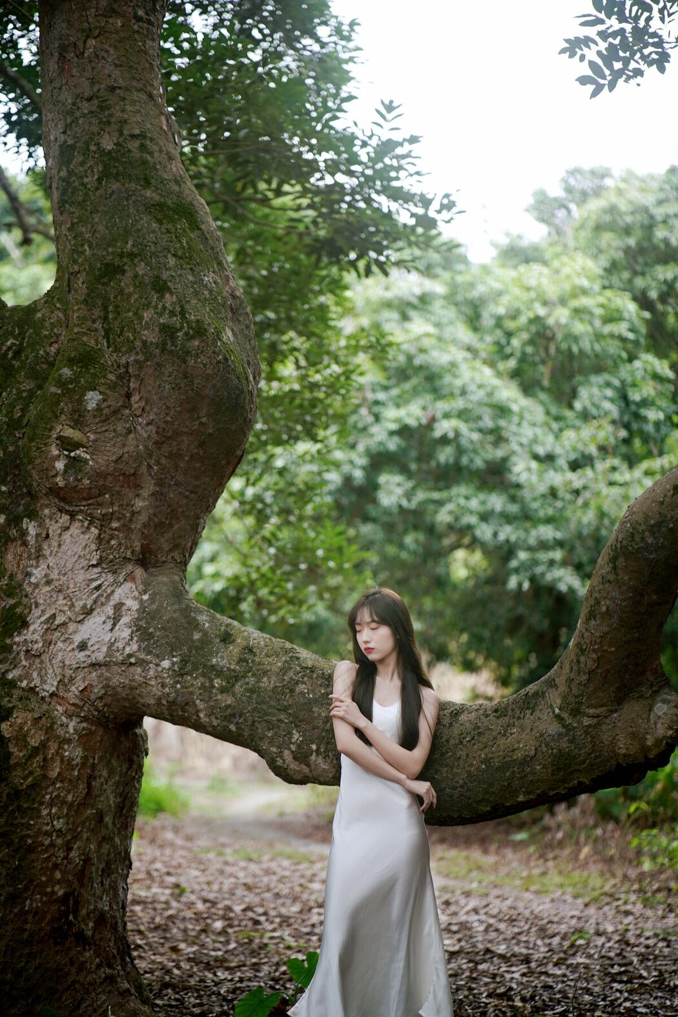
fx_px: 2401
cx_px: 339
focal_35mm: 85
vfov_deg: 23.9
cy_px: 508
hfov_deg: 16.1
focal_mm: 85
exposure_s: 1/125
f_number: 1.8
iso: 200
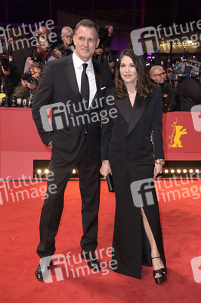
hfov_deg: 28.0
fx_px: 403
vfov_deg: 41.1
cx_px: 100
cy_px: 152
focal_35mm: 48
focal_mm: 48
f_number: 5.6
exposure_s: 1/160
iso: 1000
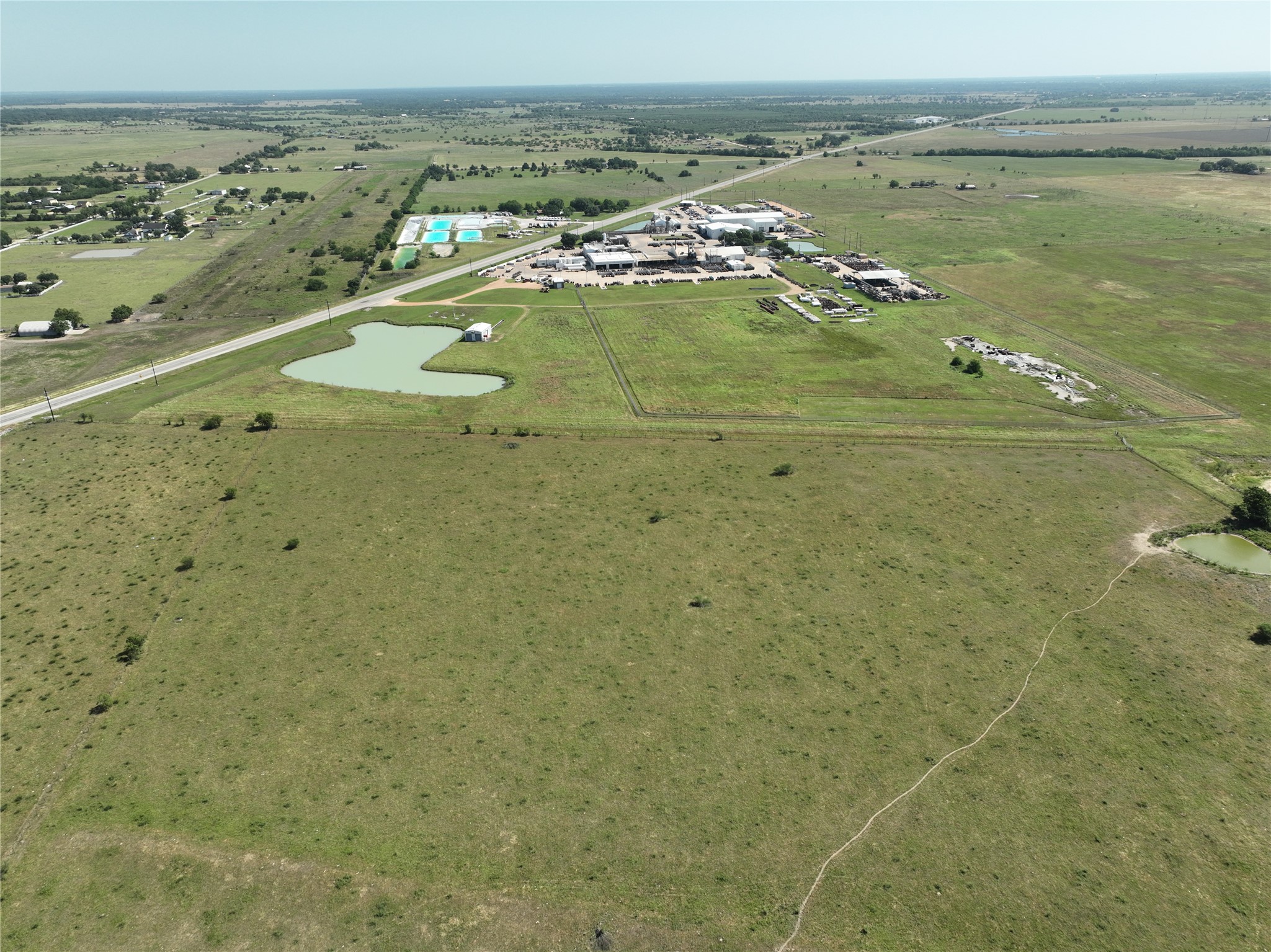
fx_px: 881
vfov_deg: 56.8
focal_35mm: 24
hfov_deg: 71.6
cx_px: 636
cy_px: 476
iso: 110
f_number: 2.8
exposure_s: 1/1600
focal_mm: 12.29
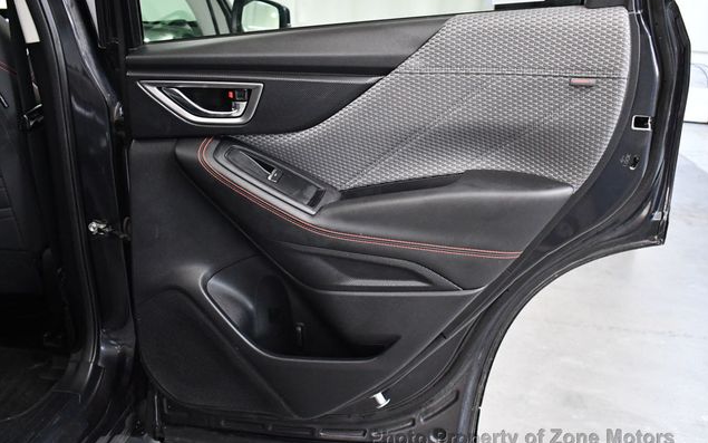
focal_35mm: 37
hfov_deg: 52.7
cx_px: 356
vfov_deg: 34.4
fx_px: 714
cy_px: 221
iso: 3200
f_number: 3.5
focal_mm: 18
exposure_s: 1/100
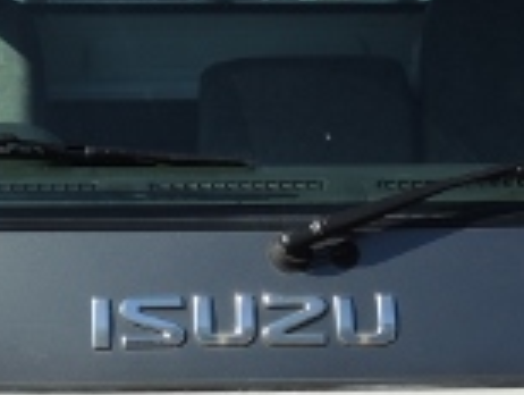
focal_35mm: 174
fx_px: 2638
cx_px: 276
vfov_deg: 8.5
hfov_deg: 11.3
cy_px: 368
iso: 80
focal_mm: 9
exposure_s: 1/1250
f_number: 2.8
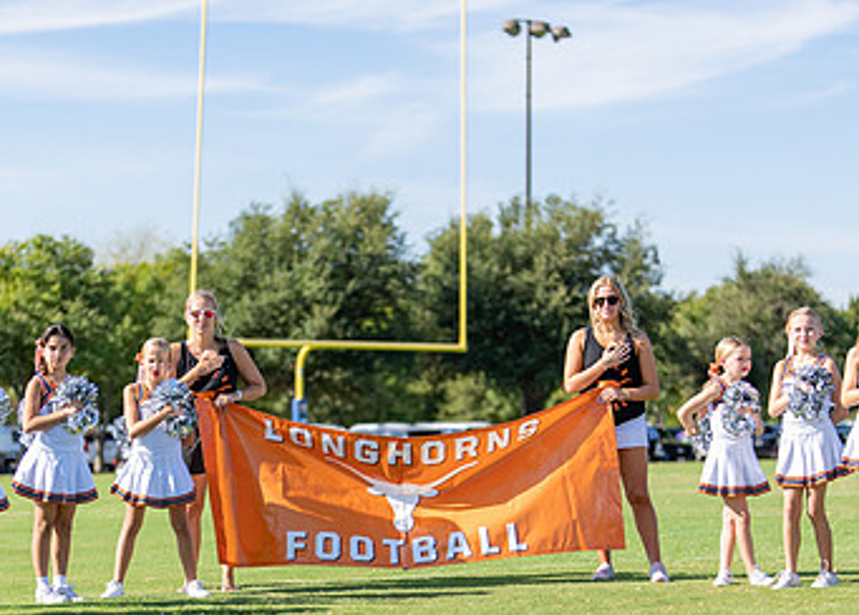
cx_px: 416
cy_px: 517
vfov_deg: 16.0
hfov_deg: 22.4
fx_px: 2173
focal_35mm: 89
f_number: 1.2
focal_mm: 50
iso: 100
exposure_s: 1/4000
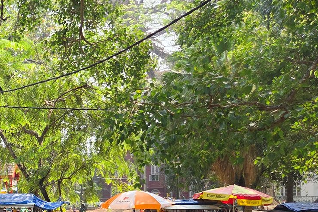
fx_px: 574
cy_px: 206
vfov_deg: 20.3
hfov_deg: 25.9
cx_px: -108
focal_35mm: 65
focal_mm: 5.4
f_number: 1.8
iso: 80
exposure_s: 1/1123
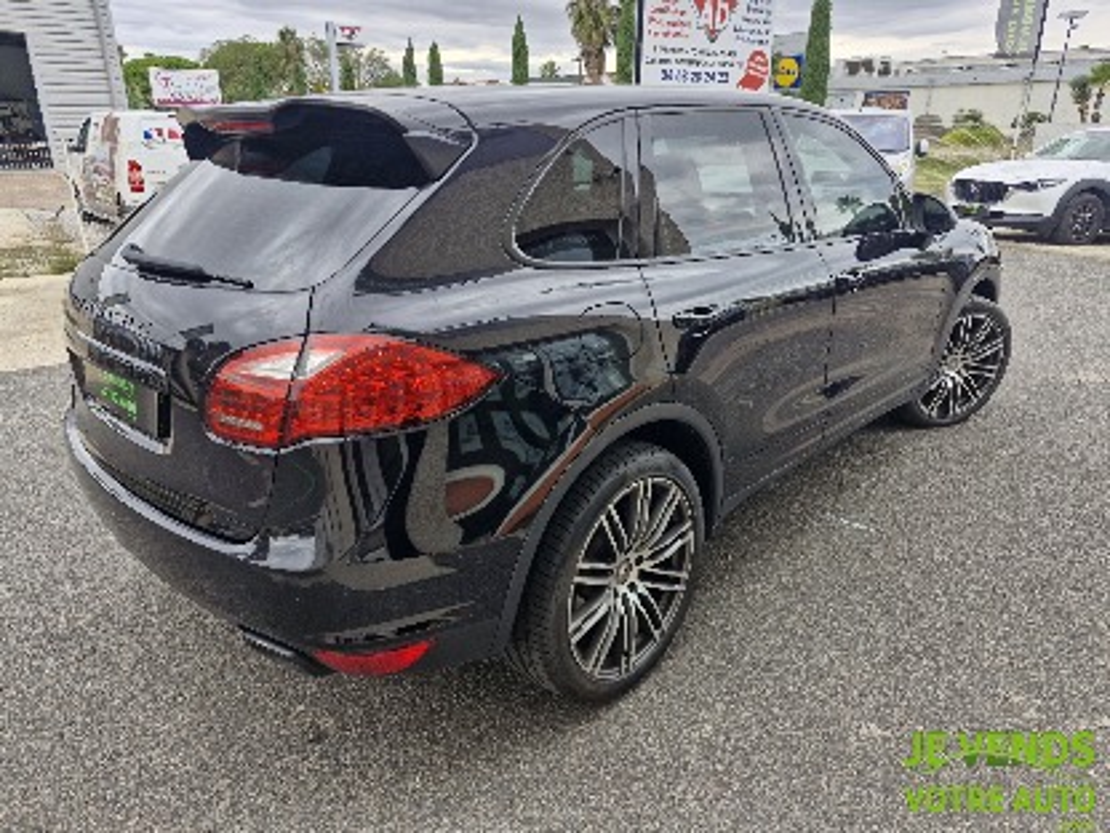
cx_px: 555
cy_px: 416
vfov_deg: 58.9
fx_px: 738
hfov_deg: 73.9
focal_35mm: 23
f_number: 1.8
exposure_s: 1/180
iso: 50
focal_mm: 5.54
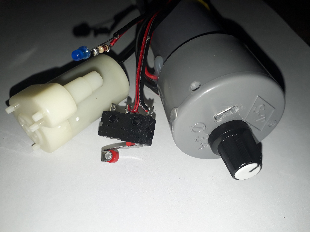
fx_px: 242
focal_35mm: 27
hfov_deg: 65.3
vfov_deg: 51.4
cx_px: 155
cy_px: 116
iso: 40
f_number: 1.9
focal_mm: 3.6
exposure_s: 1/414
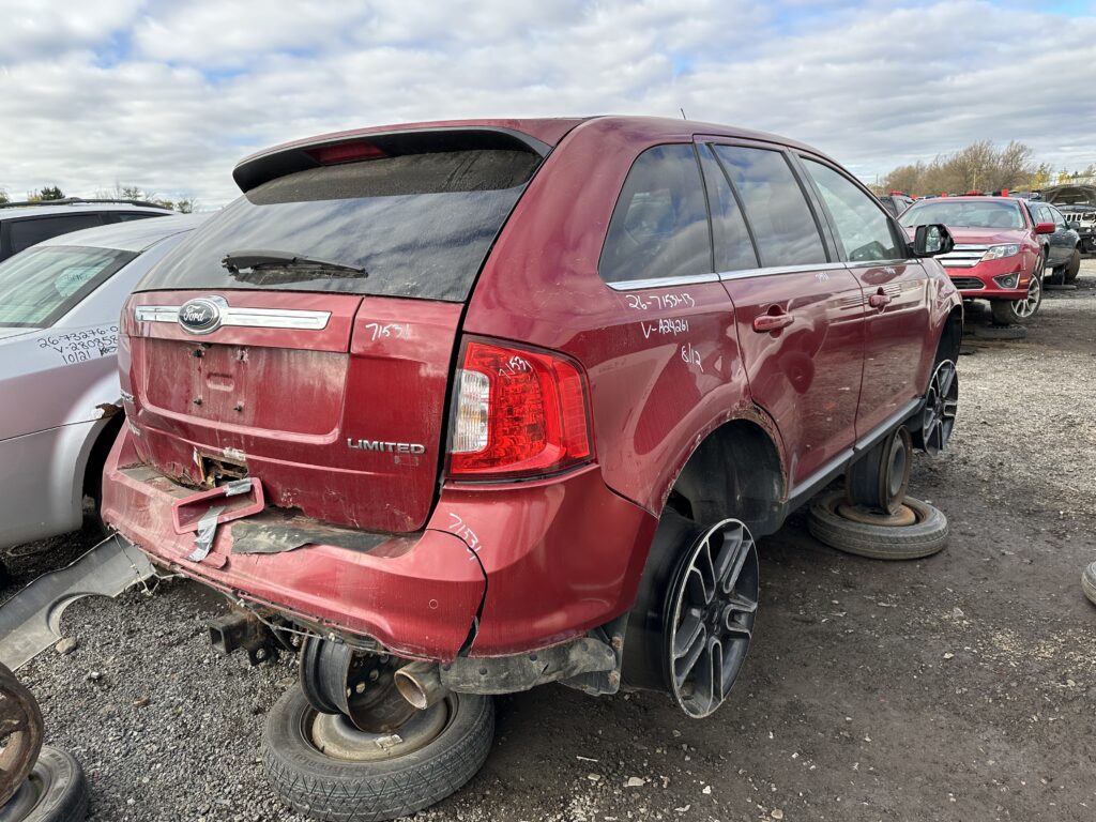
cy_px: 411
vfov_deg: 56.8
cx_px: 548
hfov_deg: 71.6
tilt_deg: -13.5
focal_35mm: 24
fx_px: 760
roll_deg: +4.2
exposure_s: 1/1029
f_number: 1.78
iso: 80
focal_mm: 6.86
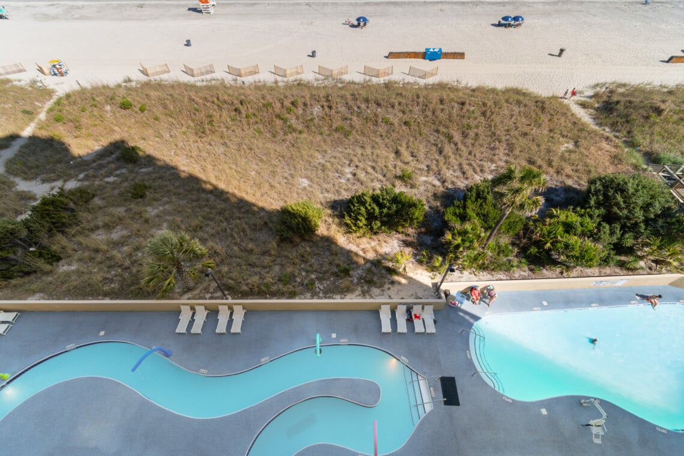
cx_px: 342
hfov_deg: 100.4
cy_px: 228
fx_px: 285
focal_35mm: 15
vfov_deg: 77.3
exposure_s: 1/200
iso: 100
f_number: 7.1
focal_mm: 10
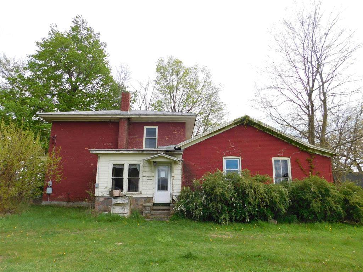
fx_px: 241
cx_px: 182
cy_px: 136
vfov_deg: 58.9
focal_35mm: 23
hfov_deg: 73.9
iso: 125
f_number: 3
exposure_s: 1/640
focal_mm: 4
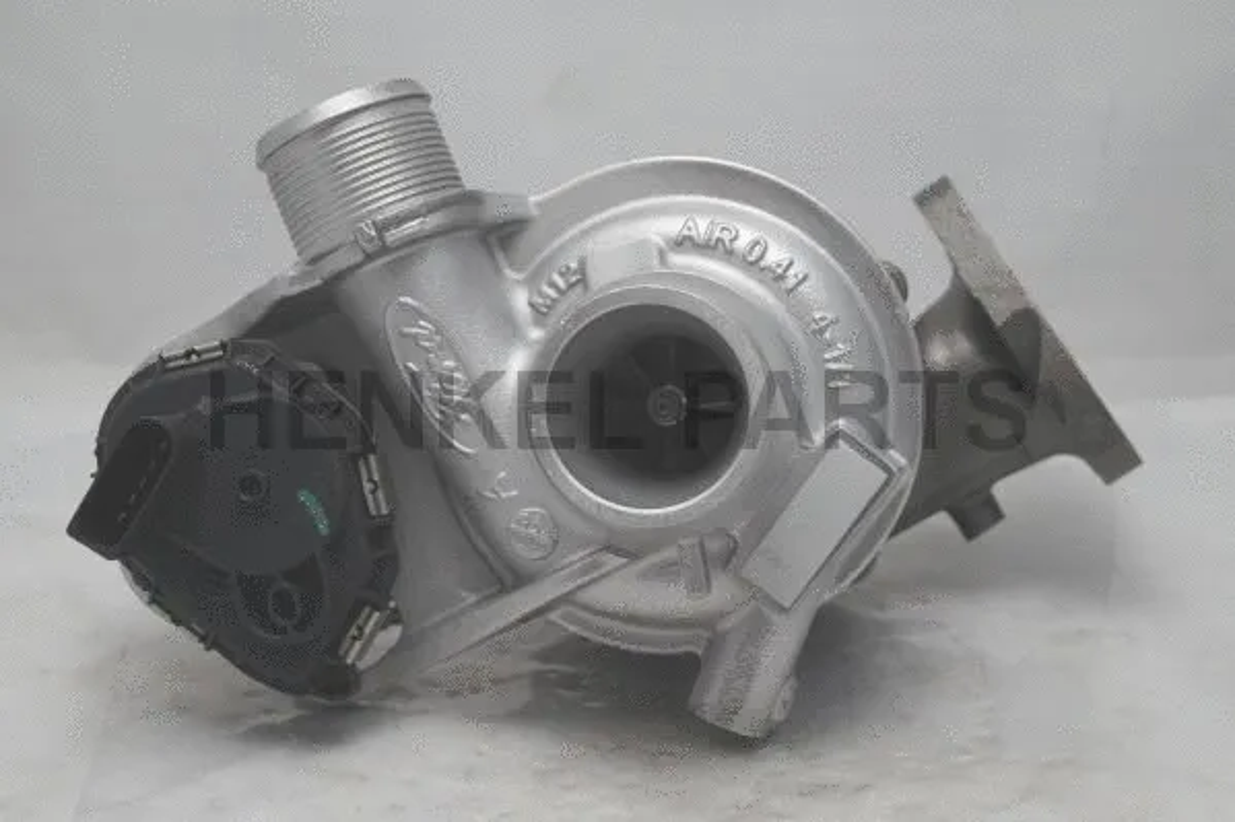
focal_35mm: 75
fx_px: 2572
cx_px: 618
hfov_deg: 27.0
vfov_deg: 18.2
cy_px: 411
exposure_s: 1/160
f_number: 5.6
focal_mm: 50
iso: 1250
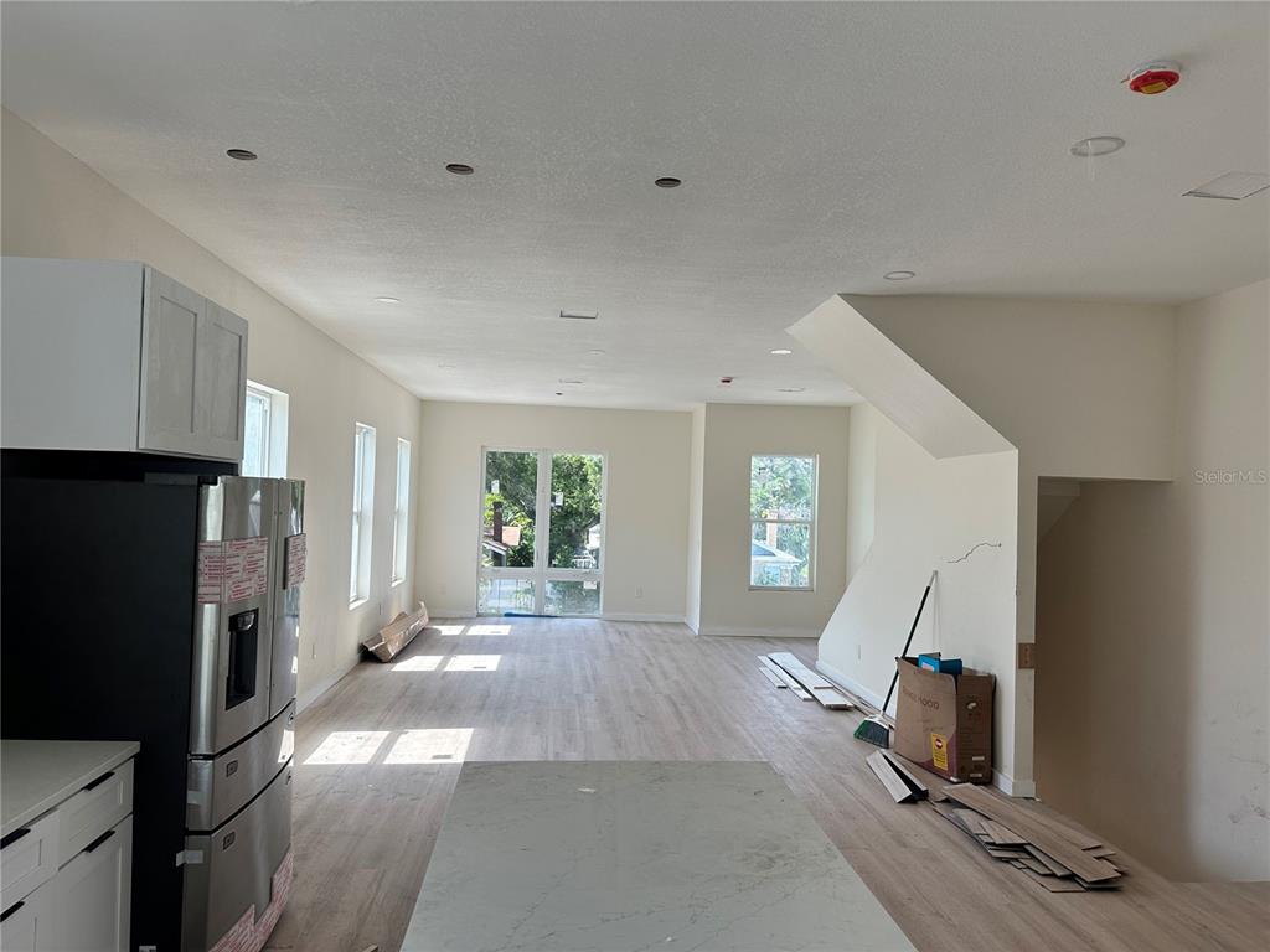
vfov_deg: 56.8
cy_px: 476
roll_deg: -1.3
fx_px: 881
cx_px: 635
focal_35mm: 24
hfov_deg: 71.6
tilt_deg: +1.6
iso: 80
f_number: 1.78
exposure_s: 1/473
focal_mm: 6.86
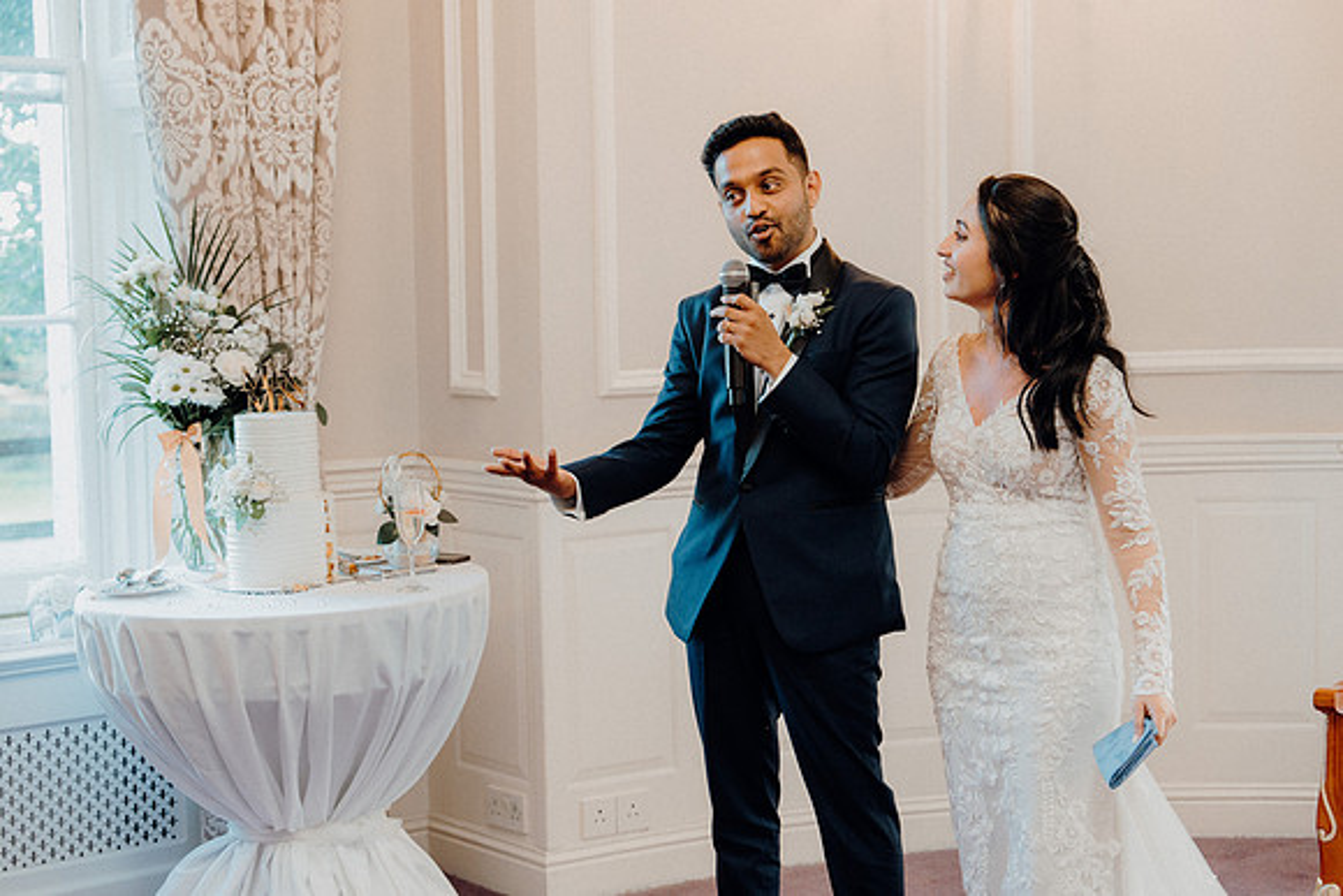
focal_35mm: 59
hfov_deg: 33.9
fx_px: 2201
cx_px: 672
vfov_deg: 23.0
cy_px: 448
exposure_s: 1/200
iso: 2000
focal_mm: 59
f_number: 3.5
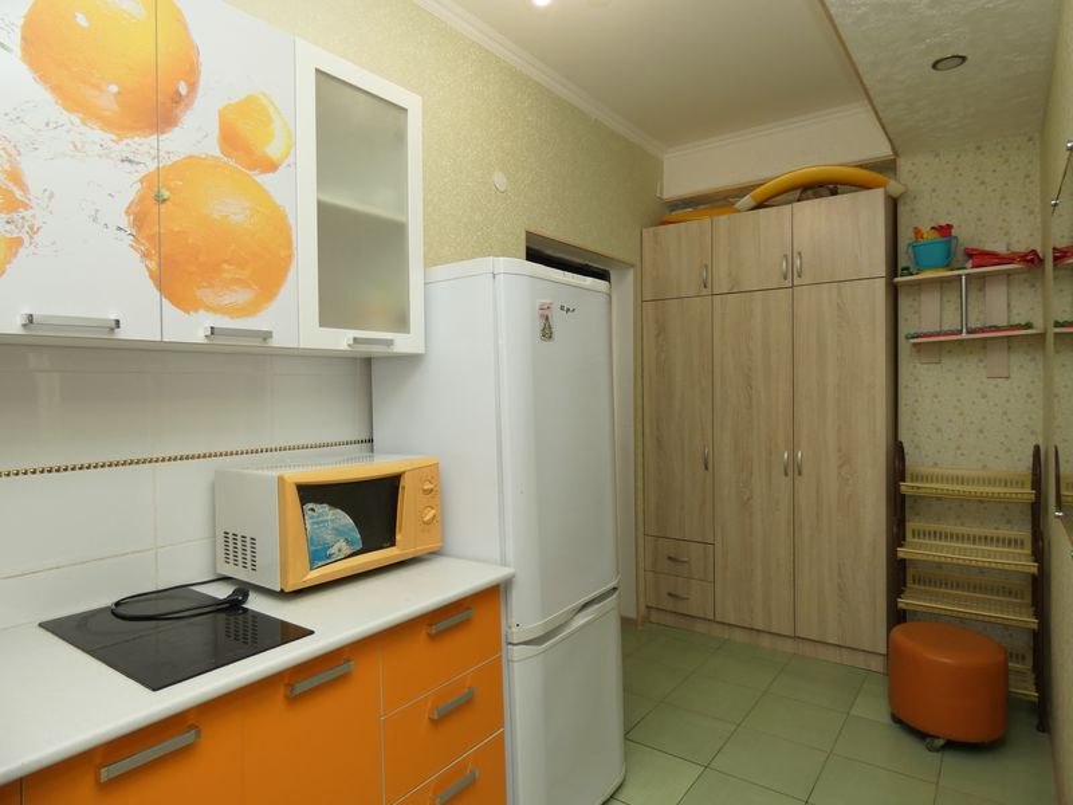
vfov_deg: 66.0
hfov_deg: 81.7
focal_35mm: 20
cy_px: 402
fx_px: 620
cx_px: 536
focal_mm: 3.6
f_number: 2.8
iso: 80
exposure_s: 1/60
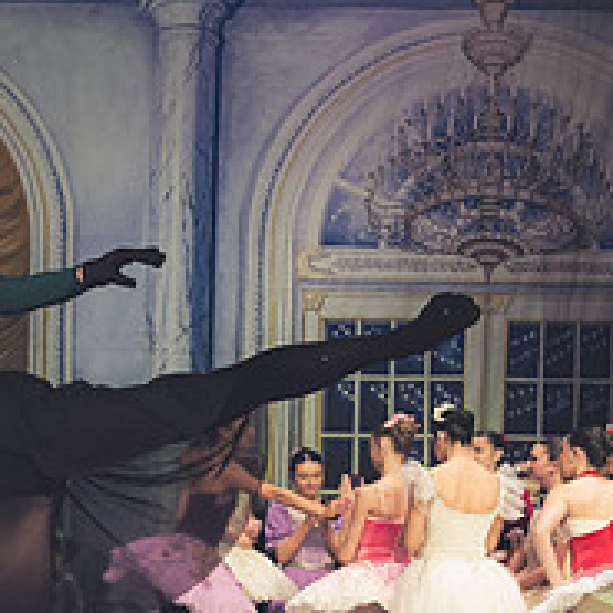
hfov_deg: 14.9
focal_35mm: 112
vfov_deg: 15.4
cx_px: -159
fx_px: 2244
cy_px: 565
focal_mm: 42
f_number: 4
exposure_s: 1/400
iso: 1000
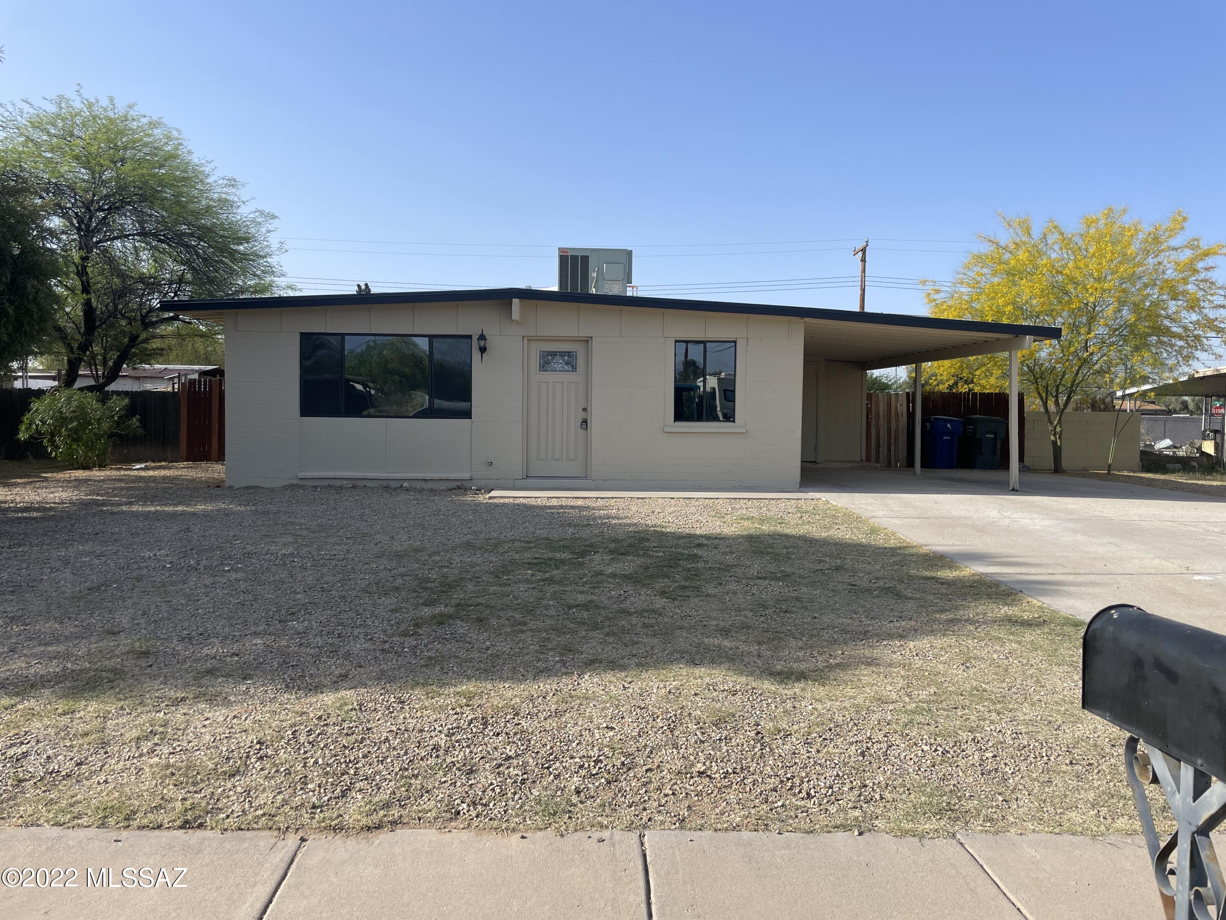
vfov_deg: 53.1
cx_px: 613
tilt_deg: -2.3
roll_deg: -0.2
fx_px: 921
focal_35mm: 26
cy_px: 460
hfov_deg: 67.3
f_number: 1.6
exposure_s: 1/2747
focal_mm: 4.2
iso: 32
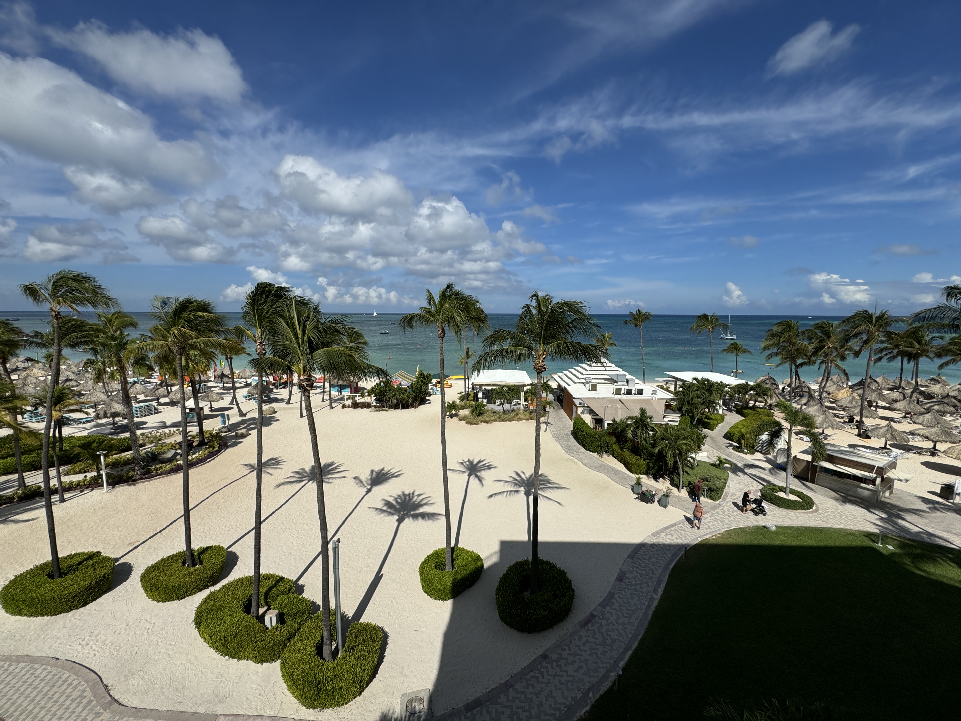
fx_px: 389
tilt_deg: -8.4
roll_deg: -0.8
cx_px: 480
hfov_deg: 102.1
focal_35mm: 14
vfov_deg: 85.7
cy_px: 360
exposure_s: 1/4367
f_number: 2.2
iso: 40
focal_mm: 2.22
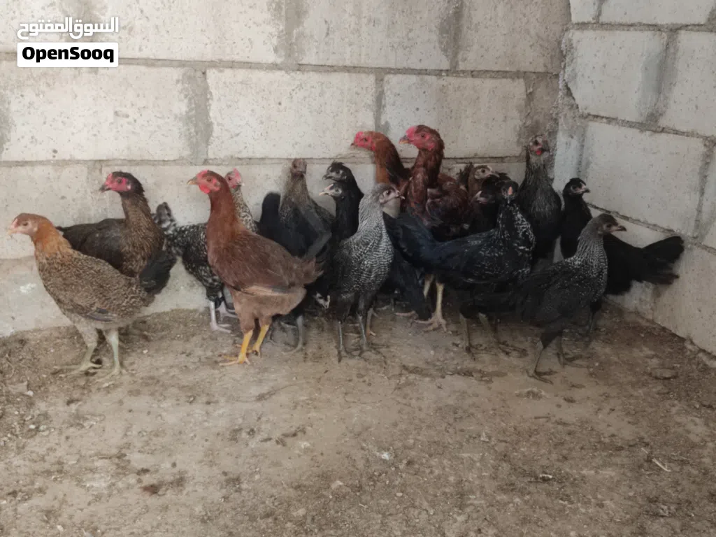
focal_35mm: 26
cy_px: 268
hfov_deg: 67.3
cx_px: 358
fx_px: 538
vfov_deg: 53.1
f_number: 1.79
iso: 1021
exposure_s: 1/25
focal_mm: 4.74
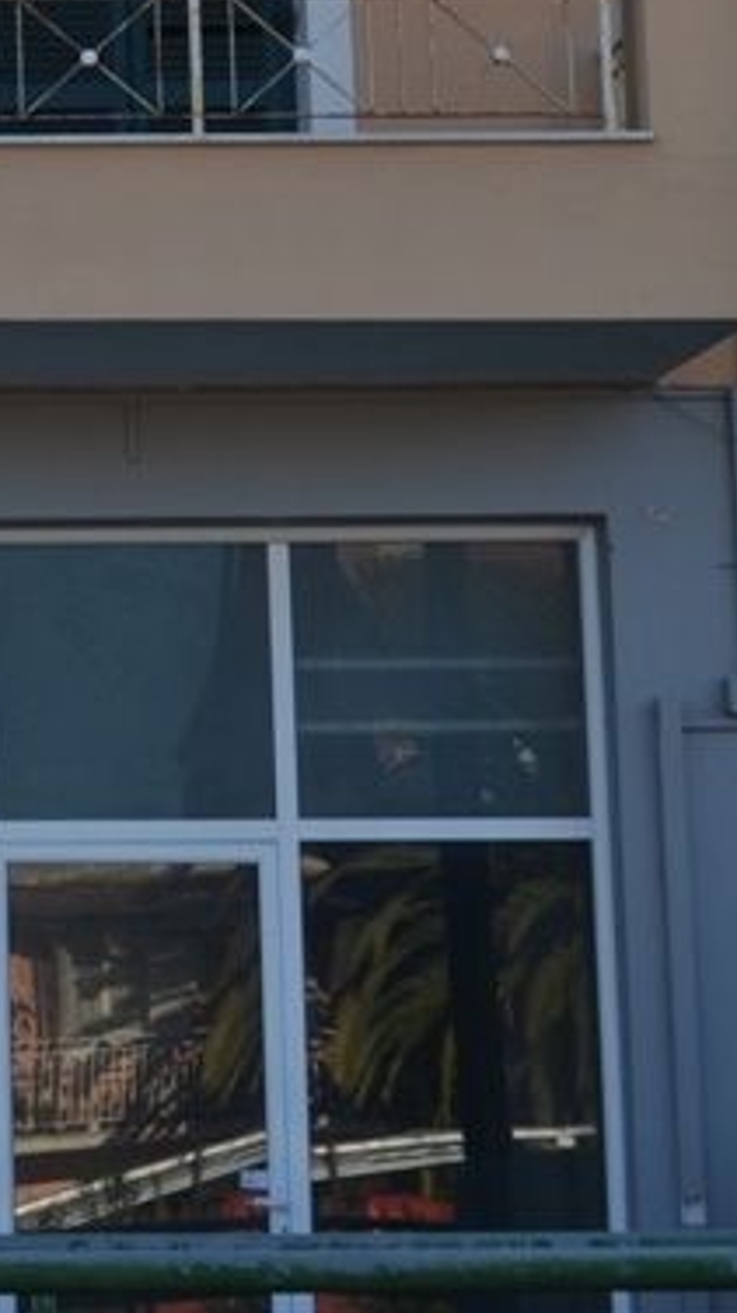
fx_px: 4768
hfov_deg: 8.4
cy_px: 246
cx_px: -744
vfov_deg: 15.6
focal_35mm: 137
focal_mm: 32
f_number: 8
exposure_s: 1/125
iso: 100
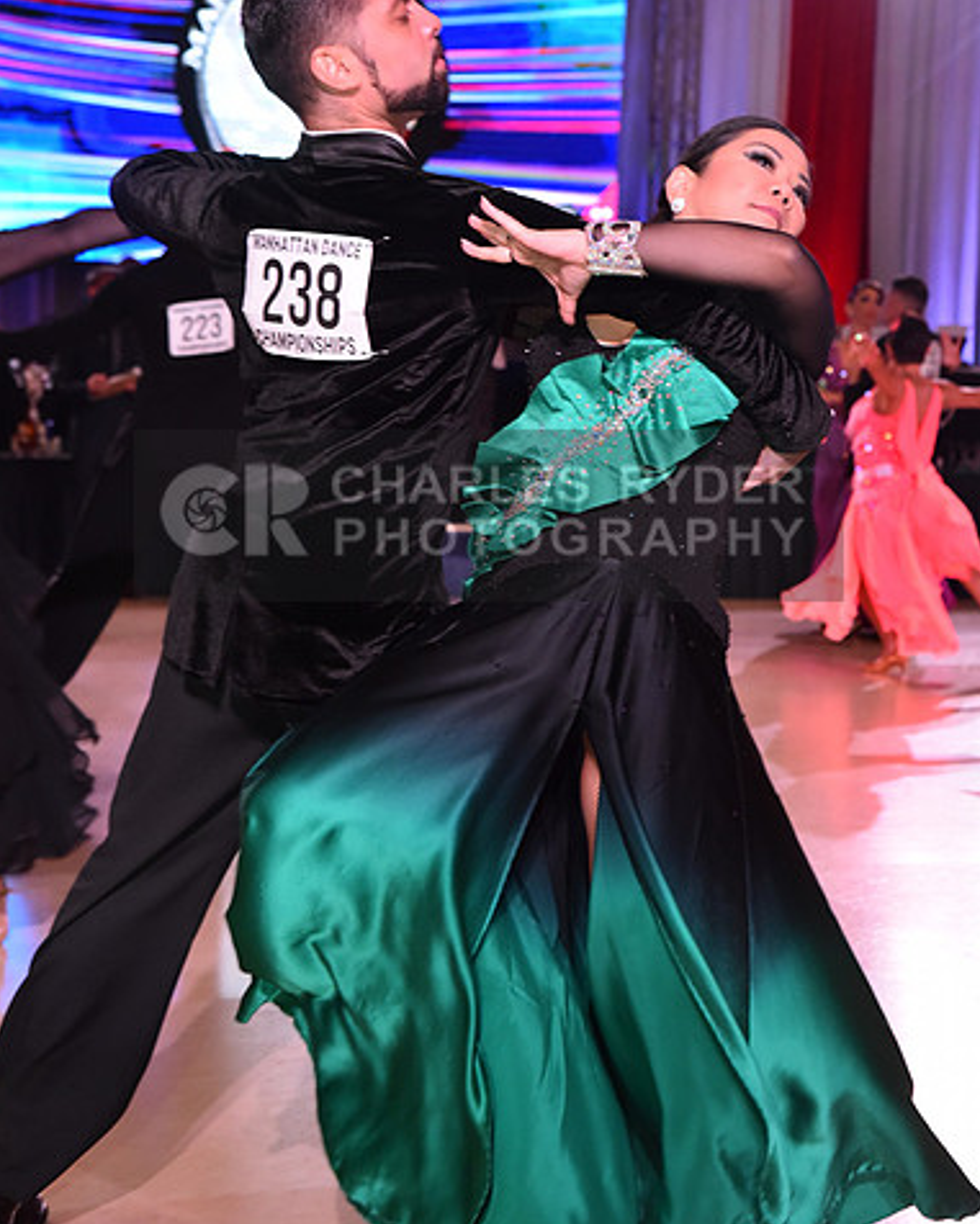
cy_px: 517
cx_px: 490
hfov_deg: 19.2
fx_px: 2899
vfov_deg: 23.8
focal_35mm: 80
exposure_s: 1/320
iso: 2500
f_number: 6.3
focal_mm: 70
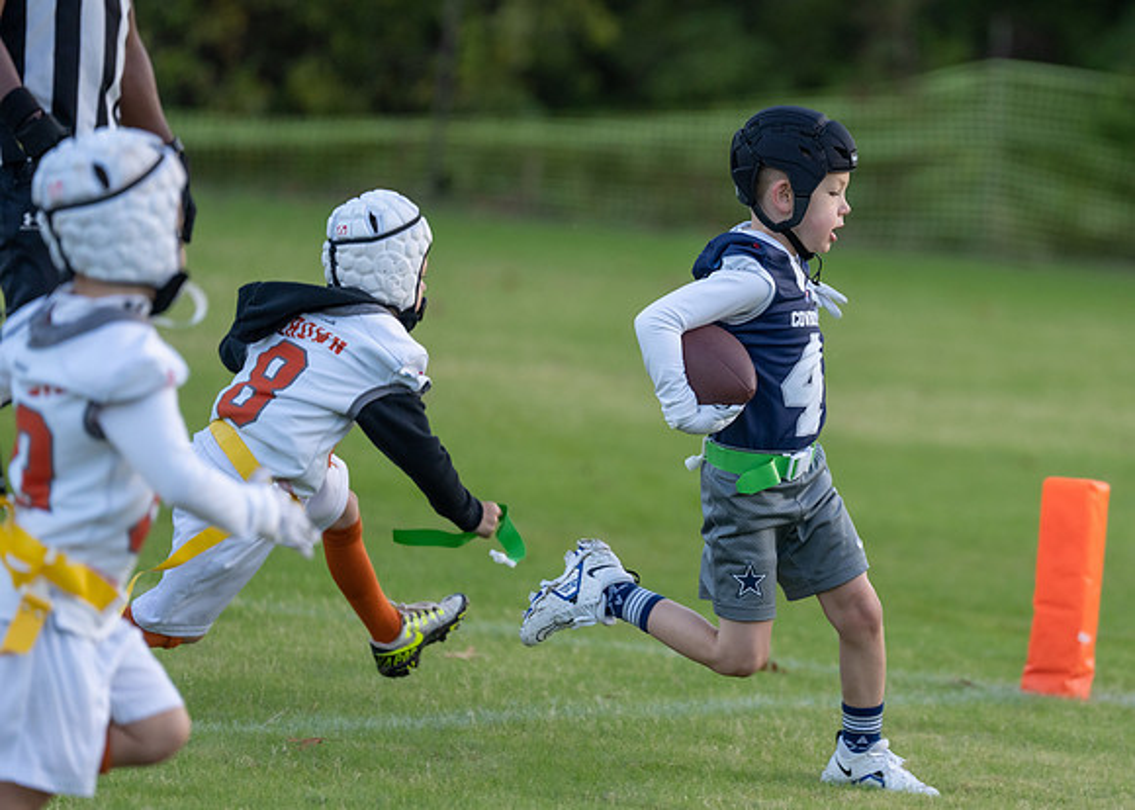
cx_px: 831
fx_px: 9259
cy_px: 424
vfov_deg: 5.0
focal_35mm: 287
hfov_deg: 7.0
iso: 800
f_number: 2.8
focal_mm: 200
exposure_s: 1/1000
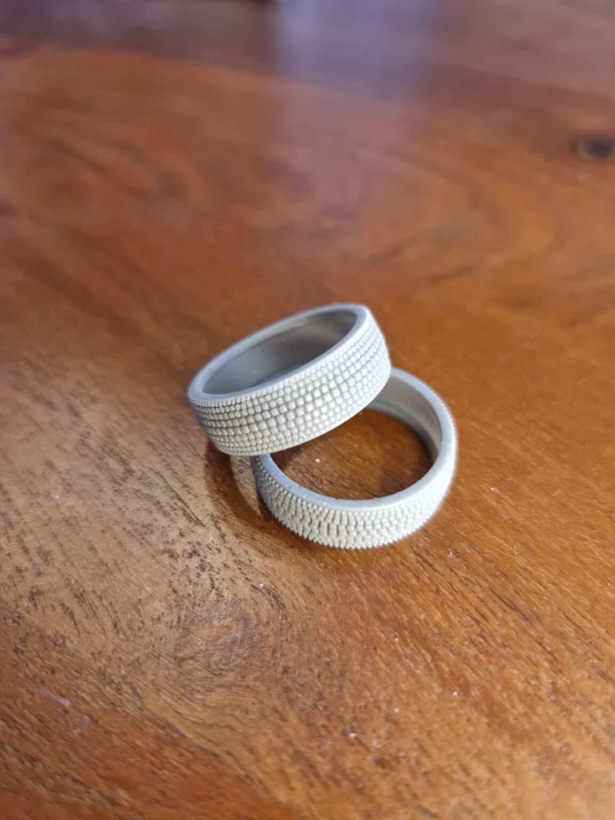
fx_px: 545
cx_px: 308
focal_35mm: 23
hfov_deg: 58.9
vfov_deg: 73.9
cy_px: 410
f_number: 1.8
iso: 64
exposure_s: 1/100
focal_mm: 5.4
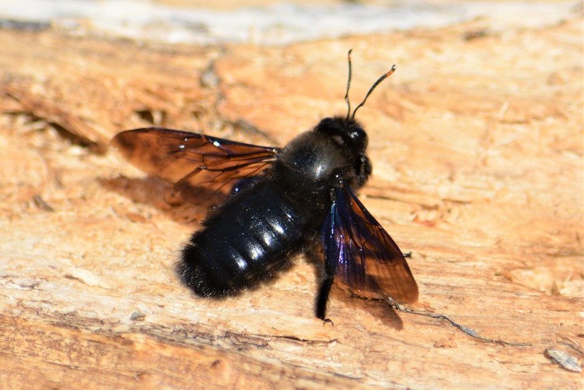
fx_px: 7299
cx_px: 292
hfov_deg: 4.6
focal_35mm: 450
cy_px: 195
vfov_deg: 3.1
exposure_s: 1/250
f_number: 8
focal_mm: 300
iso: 100
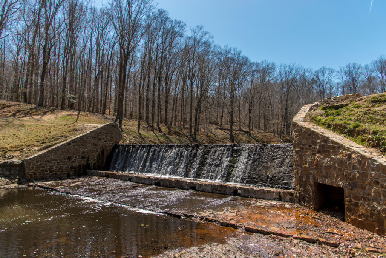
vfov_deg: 53.1
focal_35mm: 24
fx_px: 257
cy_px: 129
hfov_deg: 73.7
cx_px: 193
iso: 100
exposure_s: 1/250
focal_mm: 24
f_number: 5.6
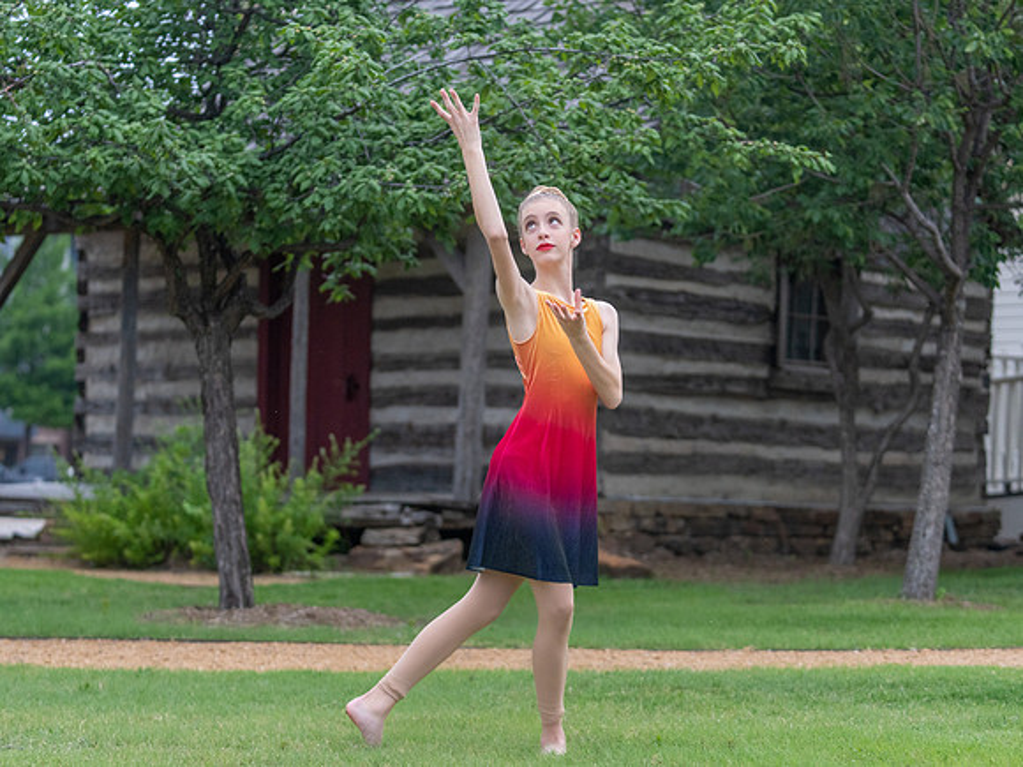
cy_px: 381
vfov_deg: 16.5
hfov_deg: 21.9
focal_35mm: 90
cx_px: 529
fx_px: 2648
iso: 1250
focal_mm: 70
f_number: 2.8
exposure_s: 1/320
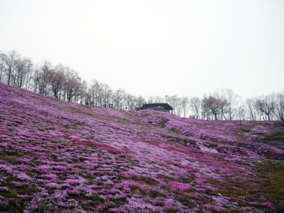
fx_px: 271
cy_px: 106
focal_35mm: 33
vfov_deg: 42.9
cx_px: 142
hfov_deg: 55.4
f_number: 2.8
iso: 100
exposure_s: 1/320
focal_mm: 5.5
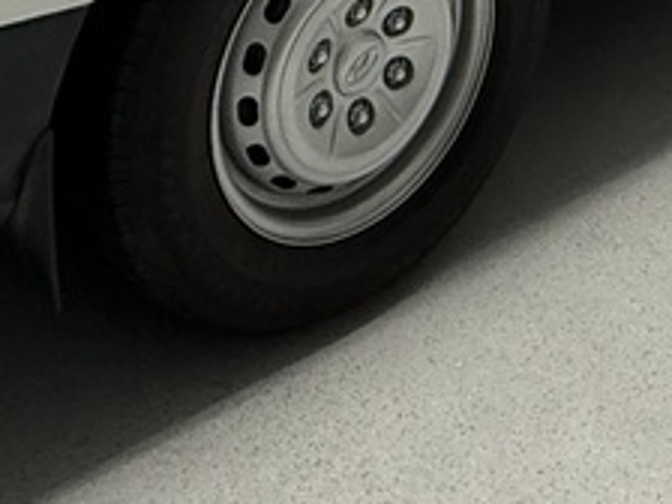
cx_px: 225
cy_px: -462
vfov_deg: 17.5
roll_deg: +0.5
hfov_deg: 30.1
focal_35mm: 64
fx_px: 1242
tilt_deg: -9.3
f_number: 2.2
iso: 250
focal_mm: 2.22
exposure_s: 1/100
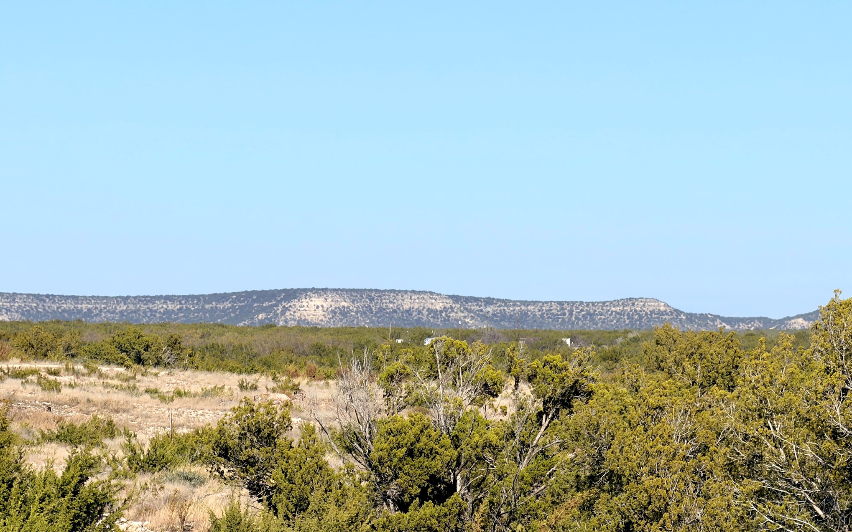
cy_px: 231
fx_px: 4946
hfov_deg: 9.8
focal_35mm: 213
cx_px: 426
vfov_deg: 6.2
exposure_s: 1/1116
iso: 16
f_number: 2.8
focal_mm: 16.89
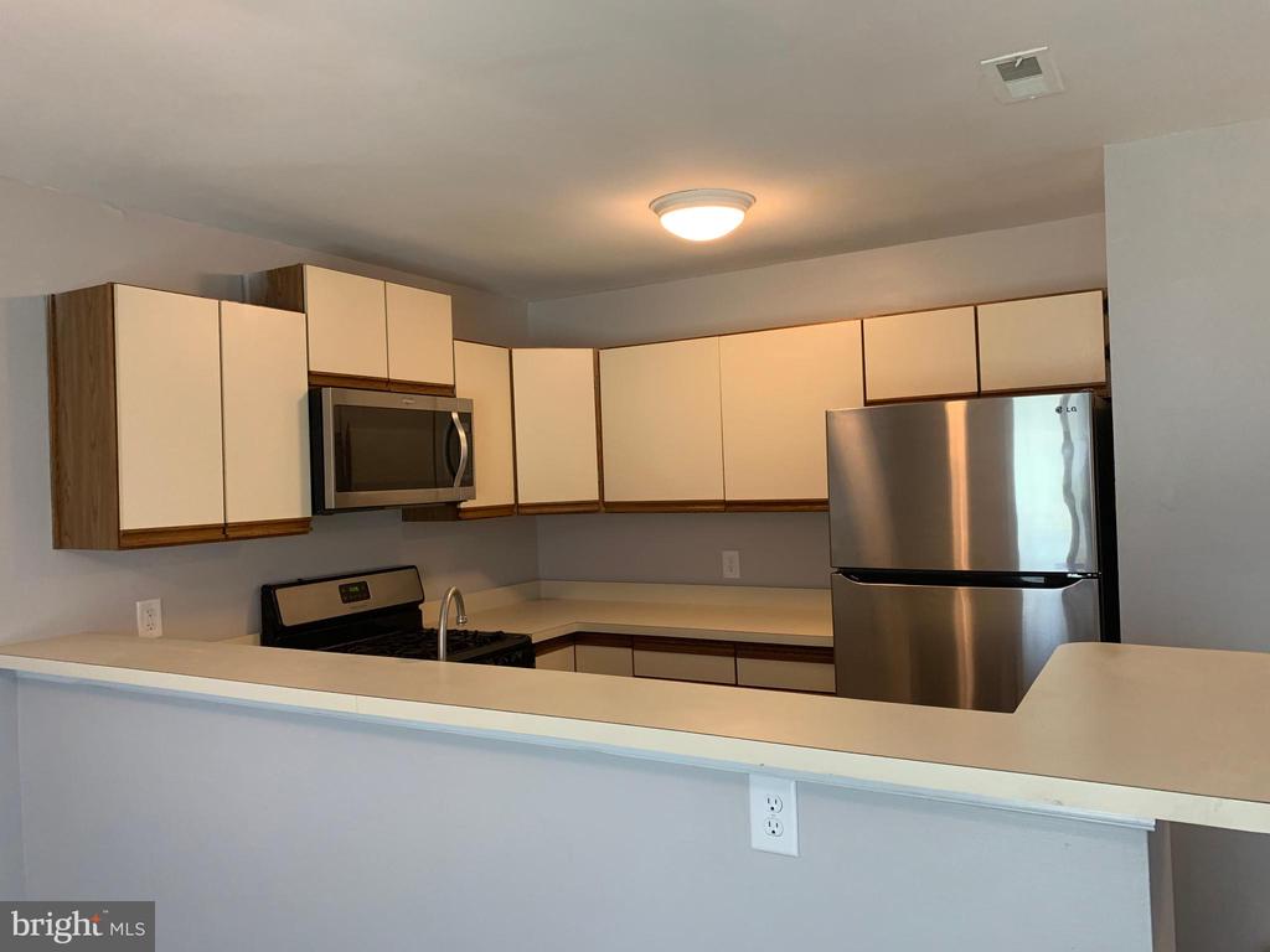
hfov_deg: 67.3
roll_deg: +1.6
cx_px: 635
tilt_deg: +1.5
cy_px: 476
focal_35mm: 26
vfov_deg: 53.1
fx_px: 954
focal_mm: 4.25
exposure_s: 1/60
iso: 160
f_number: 1.8
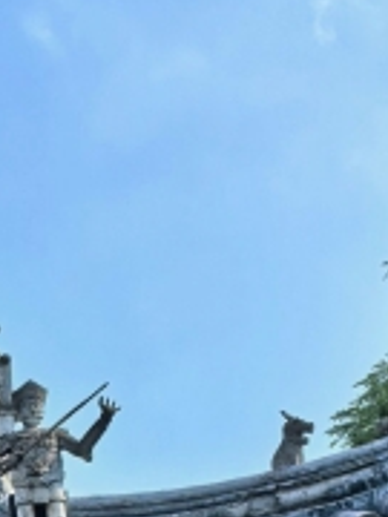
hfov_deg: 11.0
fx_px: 1928
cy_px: 896
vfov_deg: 13.8
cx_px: -233
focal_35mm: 129
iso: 50
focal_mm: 5.75
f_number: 2
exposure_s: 1/2000
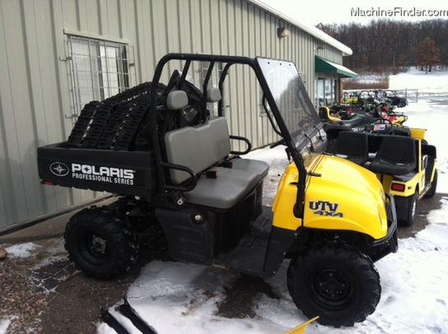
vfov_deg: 40.6
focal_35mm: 35
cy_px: 167
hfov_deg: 52.7
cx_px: 224
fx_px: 452
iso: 80
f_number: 2.8
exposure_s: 1/556
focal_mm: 3.85
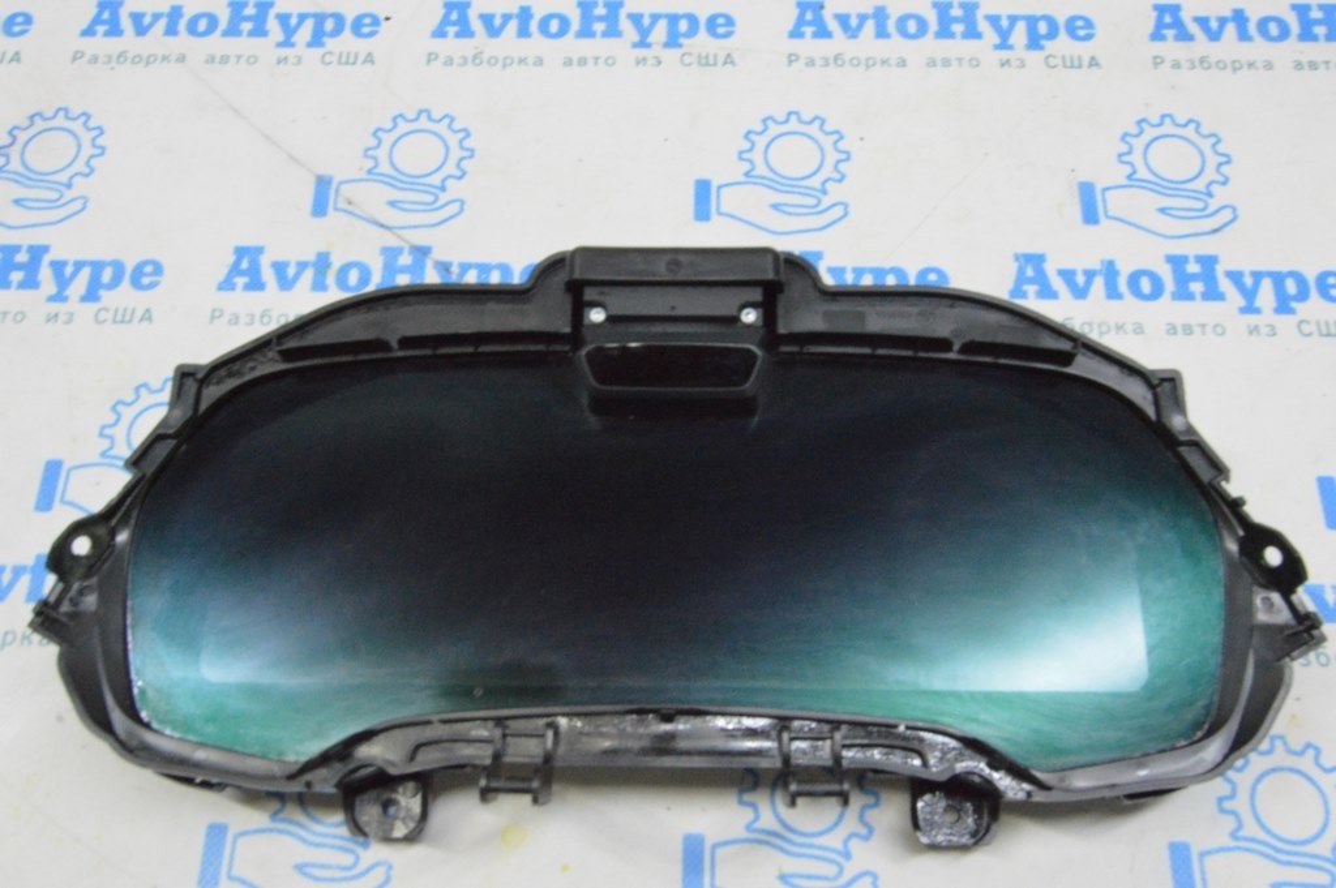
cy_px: 444
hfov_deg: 57.3
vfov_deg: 39.9
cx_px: 668
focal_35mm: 33
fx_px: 1224
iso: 6400
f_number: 20
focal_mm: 22
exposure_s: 1/20
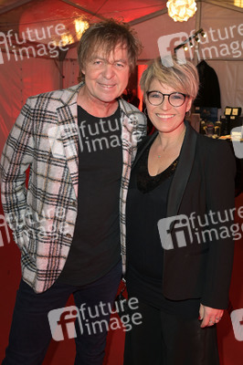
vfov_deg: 58.8
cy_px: 182
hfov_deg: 41.0
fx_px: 325
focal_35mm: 32
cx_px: 122
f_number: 5.6
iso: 1000
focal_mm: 32
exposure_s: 1/50
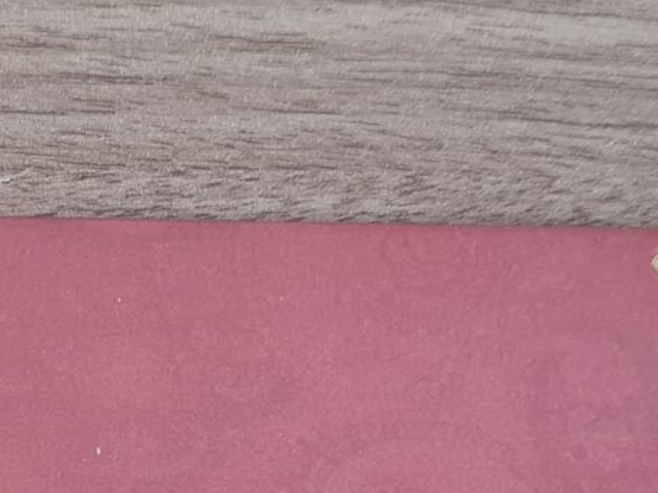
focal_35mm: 113
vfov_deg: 12.4
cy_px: 778
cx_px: 11
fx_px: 2147
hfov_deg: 17.1
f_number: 1.8
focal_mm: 5.4
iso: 200
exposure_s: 1/100
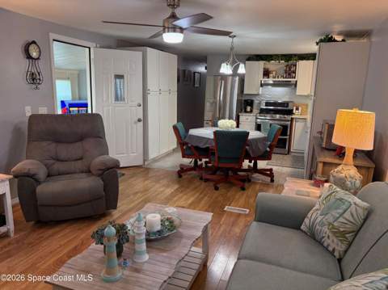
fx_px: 291
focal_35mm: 26
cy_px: 145
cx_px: 194
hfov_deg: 67.4
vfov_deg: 53.0
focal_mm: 5.96
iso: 250
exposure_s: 1/120
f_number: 1.6
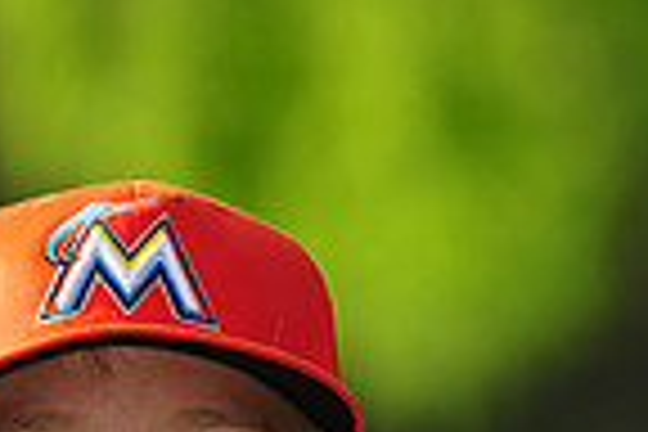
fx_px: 13409
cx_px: 94
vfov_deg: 1.8
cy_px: 850
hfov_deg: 2.8
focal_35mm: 745
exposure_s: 1/1250
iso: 200
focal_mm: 185
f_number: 4.5
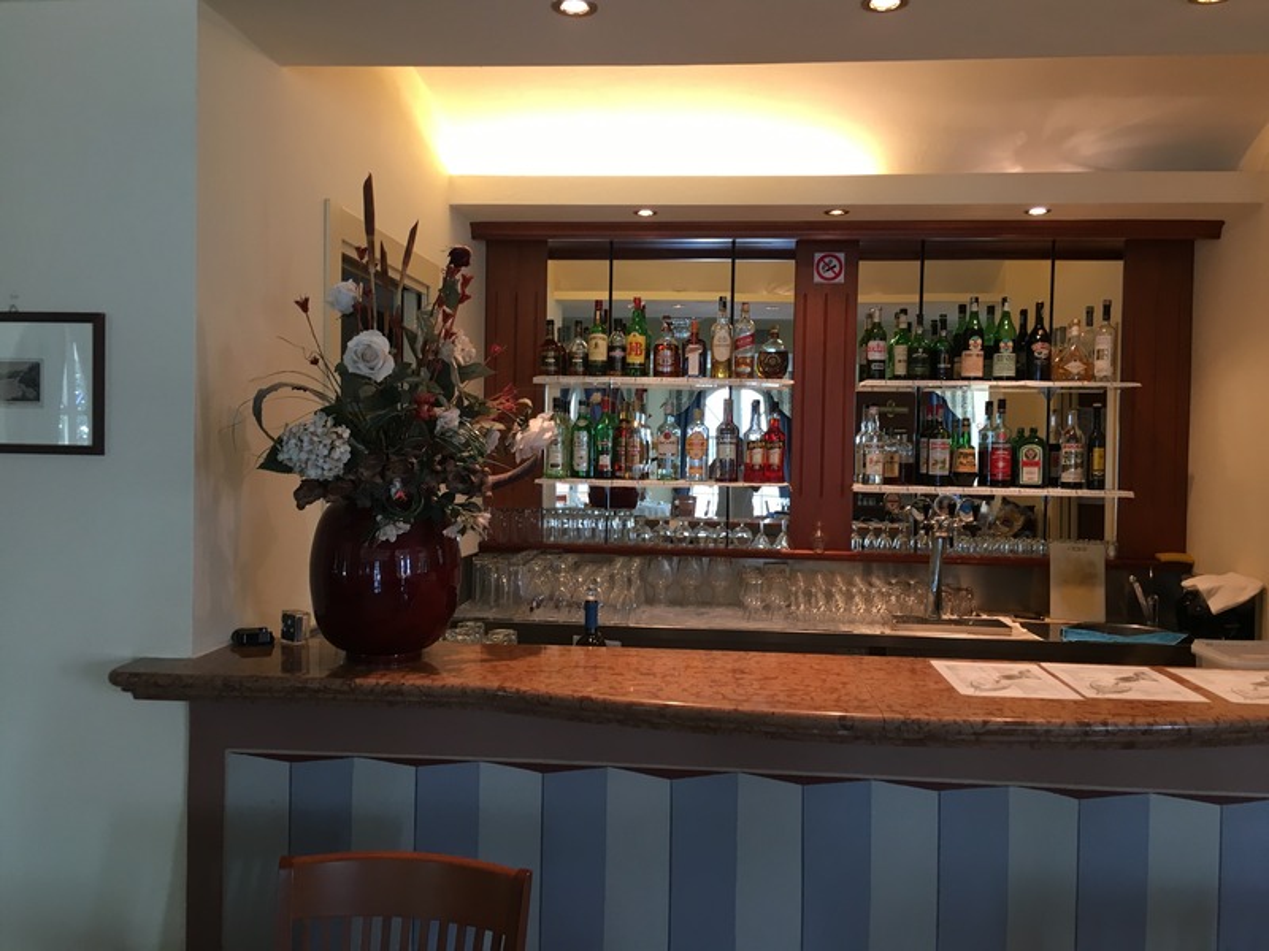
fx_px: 1063
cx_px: 634
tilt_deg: -0.4
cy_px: 476
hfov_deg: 61.7
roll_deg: -0.6
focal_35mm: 29
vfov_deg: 48.2
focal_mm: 4.15
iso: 100
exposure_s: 1/33
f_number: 2.2
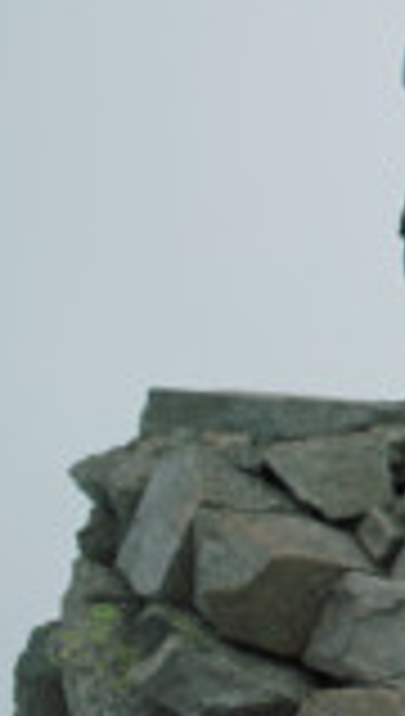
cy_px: 254
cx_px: 774
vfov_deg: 19.7
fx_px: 2052
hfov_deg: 10.5
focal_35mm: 108
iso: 100
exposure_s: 1/320
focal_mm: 24.2
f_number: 6.3
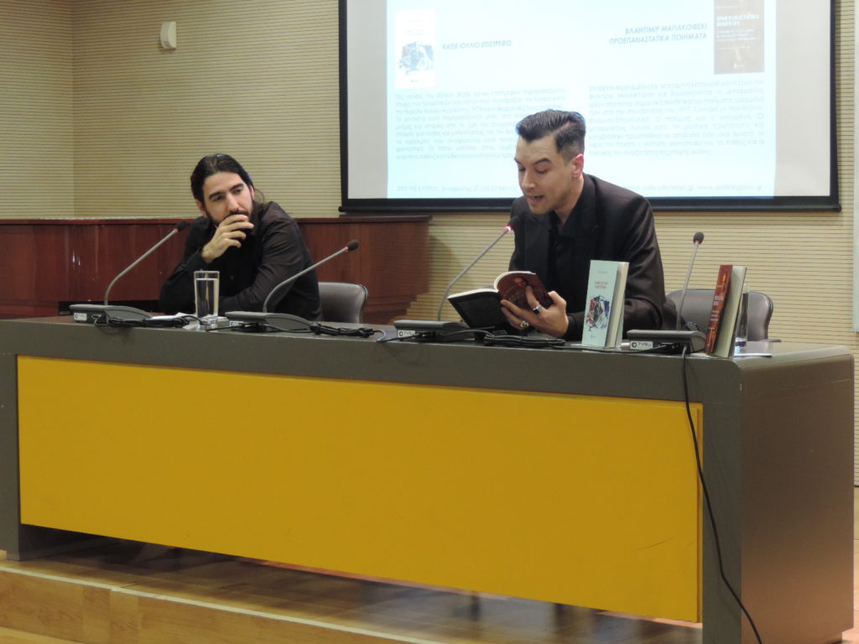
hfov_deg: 23.0
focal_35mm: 85
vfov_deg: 17.4
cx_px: 430
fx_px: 2109
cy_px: 322
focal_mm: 15.1
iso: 640
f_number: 4
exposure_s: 1/25
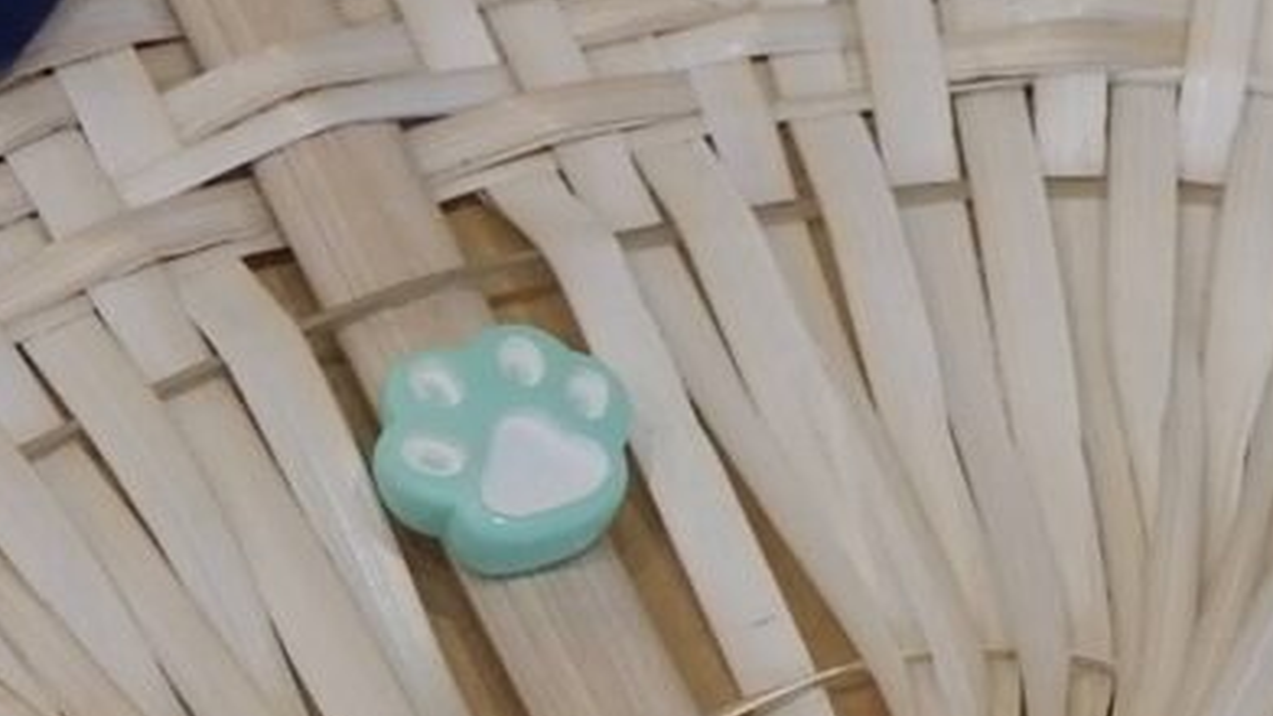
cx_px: 117
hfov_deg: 6.7
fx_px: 10870
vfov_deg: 3.8
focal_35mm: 322
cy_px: 526
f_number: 4.7
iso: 800
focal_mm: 31
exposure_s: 1/38
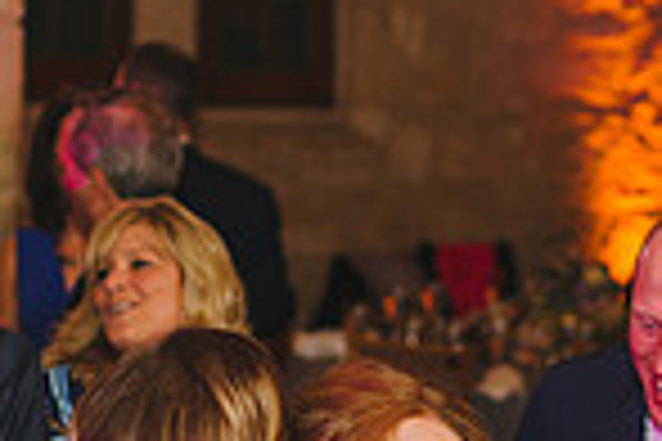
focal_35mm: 138
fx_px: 2537
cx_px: 549
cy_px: 520
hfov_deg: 14.8
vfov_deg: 9.8
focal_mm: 35
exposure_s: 1/200
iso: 640
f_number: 2
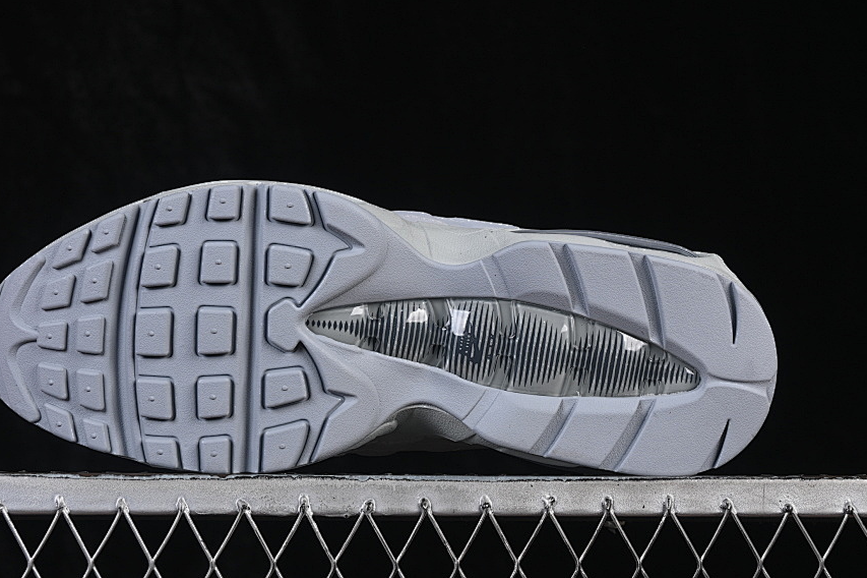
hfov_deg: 21.5
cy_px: 246
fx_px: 2287
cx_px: 381
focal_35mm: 95
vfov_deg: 14.4
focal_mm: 50
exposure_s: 1/80
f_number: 8
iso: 160
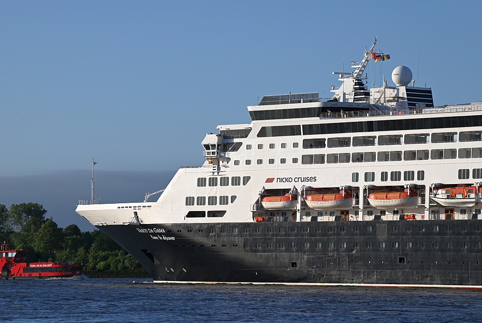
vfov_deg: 10.4
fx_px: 1769
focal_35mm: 132
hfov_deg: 15.5
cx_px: 231
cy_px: 162
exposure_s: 1/640
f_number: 5.6
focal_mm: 120
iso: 100
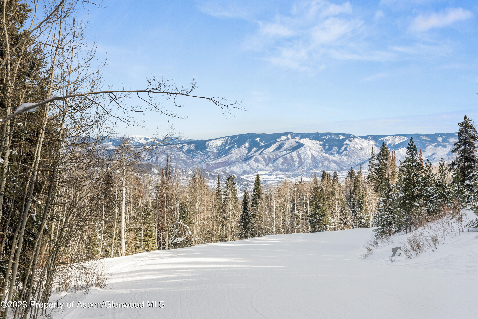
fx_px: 558
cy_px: 160
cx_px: 239
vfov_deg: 31.9
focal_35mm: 42
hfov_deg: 46.4
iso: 500
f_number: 14
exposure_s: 1/400
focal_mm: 42
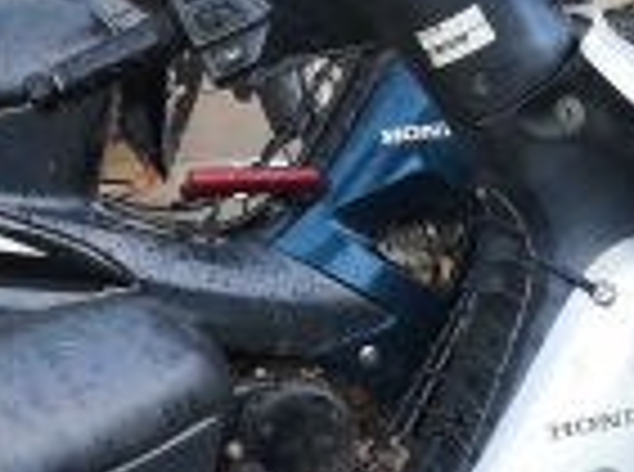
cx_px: 859
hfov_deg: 16.1
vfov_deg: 11.4
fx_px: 2101
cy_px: 978
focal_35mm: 115
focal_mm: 3.95
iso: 200
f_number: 1.8
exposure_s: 1/900
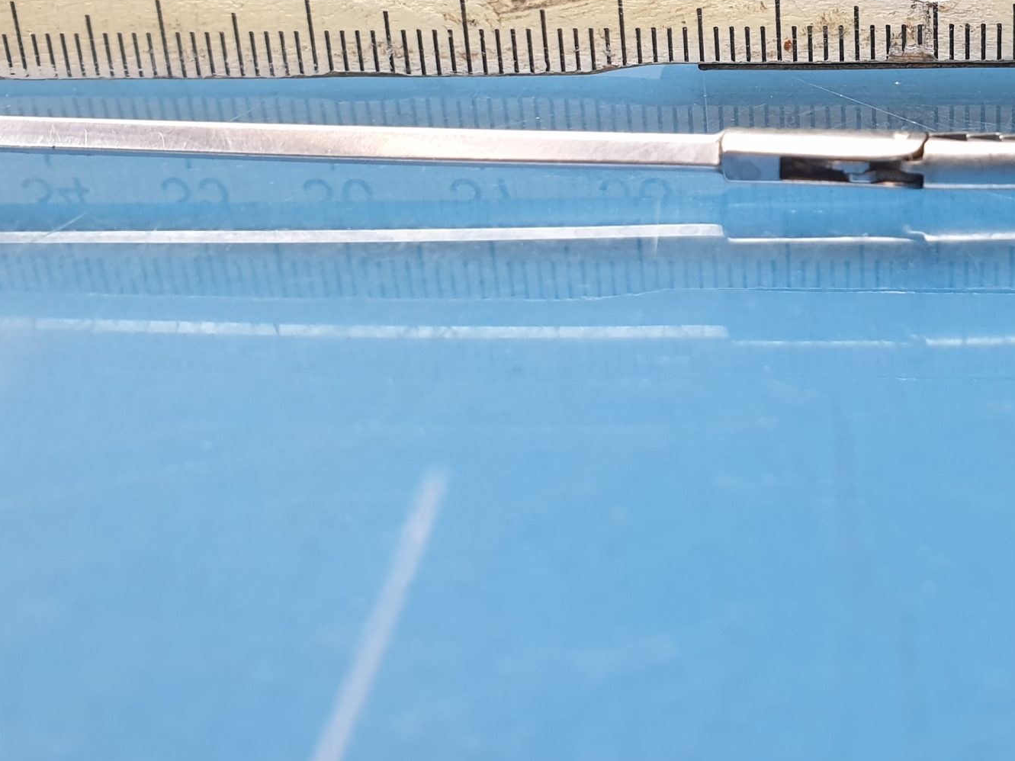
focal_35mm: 50
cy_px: 62
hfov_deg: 36.7
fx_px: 1466
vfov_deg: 27.9
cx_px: 828
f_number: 2.4
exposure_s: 1/50
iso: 160
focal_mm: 4.3
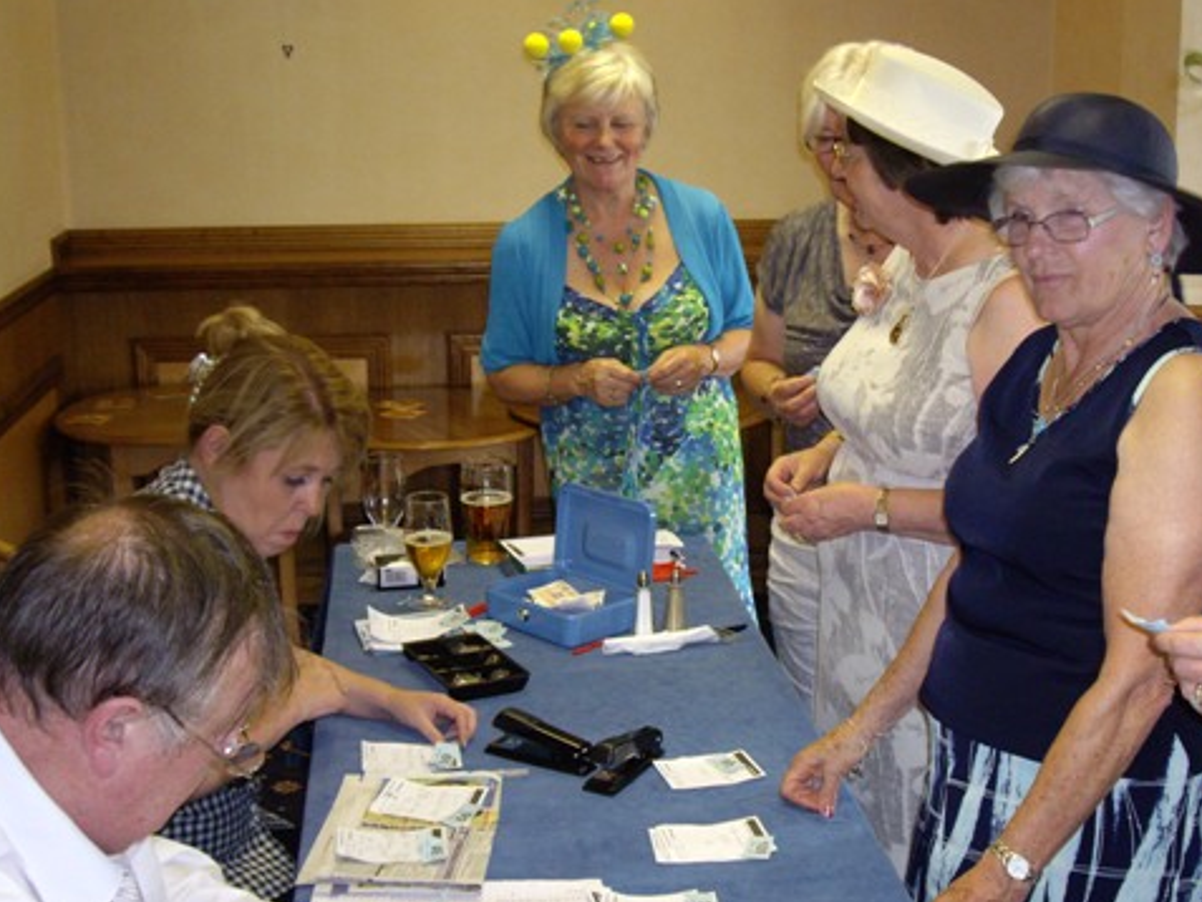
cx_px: 753
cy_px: 517
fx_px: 1771
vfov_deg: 28.5
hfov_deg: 37.3
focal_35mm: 51
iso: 400
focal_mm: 7.9
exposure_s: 1/40
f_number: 2.8
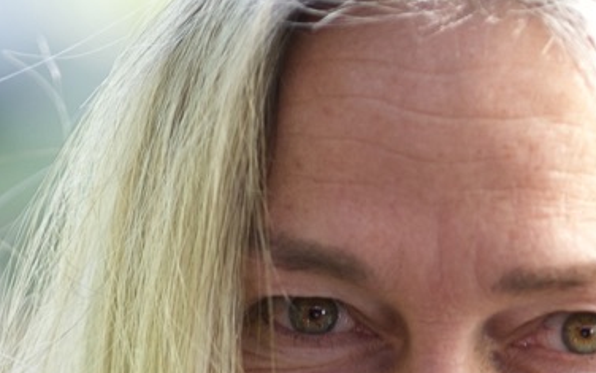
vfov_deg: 2.7
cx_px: 423
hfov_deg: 4.4
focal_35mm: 482
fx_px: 7829
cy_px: 471
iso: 250
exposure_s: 1/800
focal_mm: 85
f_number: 1.8
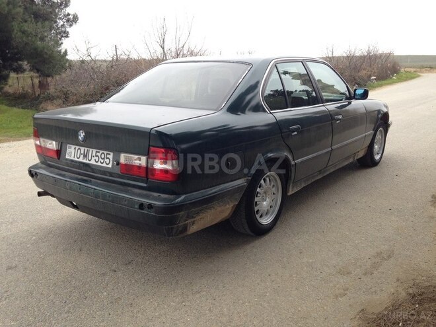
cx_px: 218
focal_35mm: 33
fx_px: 416
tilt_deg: -11.8
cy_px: 164
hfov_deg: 55.4
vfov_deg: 42.9
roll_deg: +0.6
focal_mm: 4.12
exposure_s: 1/120
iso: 64
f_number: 2.4
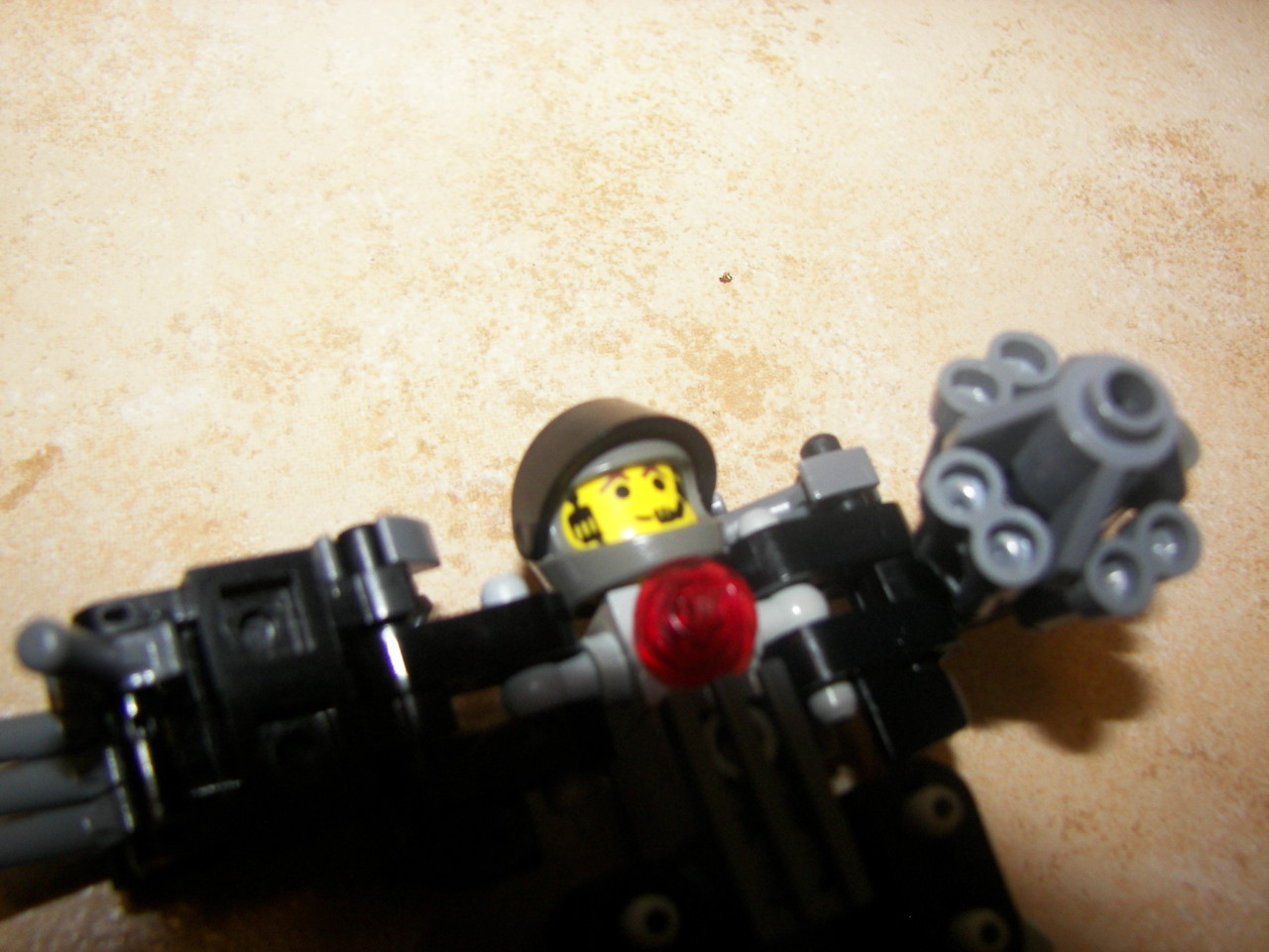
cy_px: 476
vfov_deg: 39.7
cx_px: 634
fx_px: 1320
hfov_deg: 51.4
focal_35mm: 36
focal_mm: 6
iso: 100
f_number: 2.8
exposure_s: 1/30
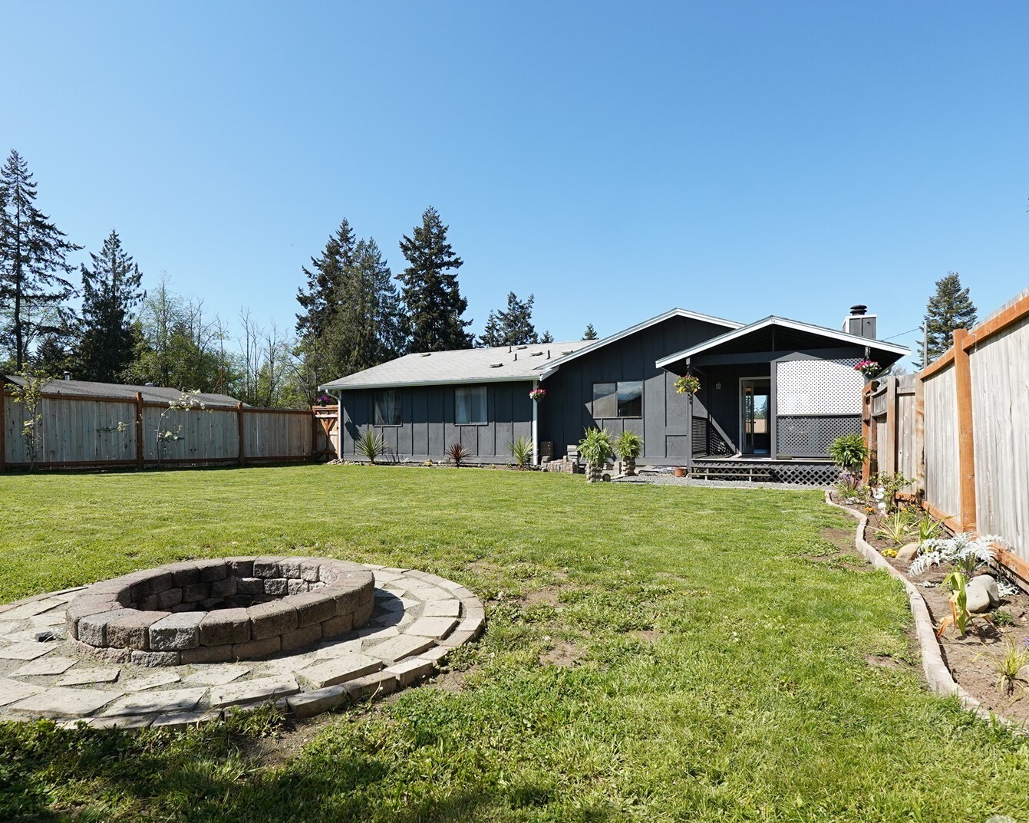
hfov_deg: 83.3
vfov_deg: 70.8
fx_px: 579
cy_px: 430
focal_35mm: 19
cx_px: 517
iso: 400
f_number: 4.5
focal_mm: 11
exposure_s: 1/2000
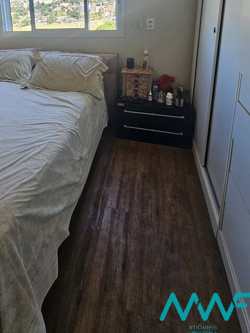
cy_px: 60
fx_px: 212
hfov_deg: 57.0
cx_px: 53
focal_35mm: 22
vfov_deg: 68.0
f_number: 2.2
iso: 64
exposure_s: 1/120
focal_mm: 2.2
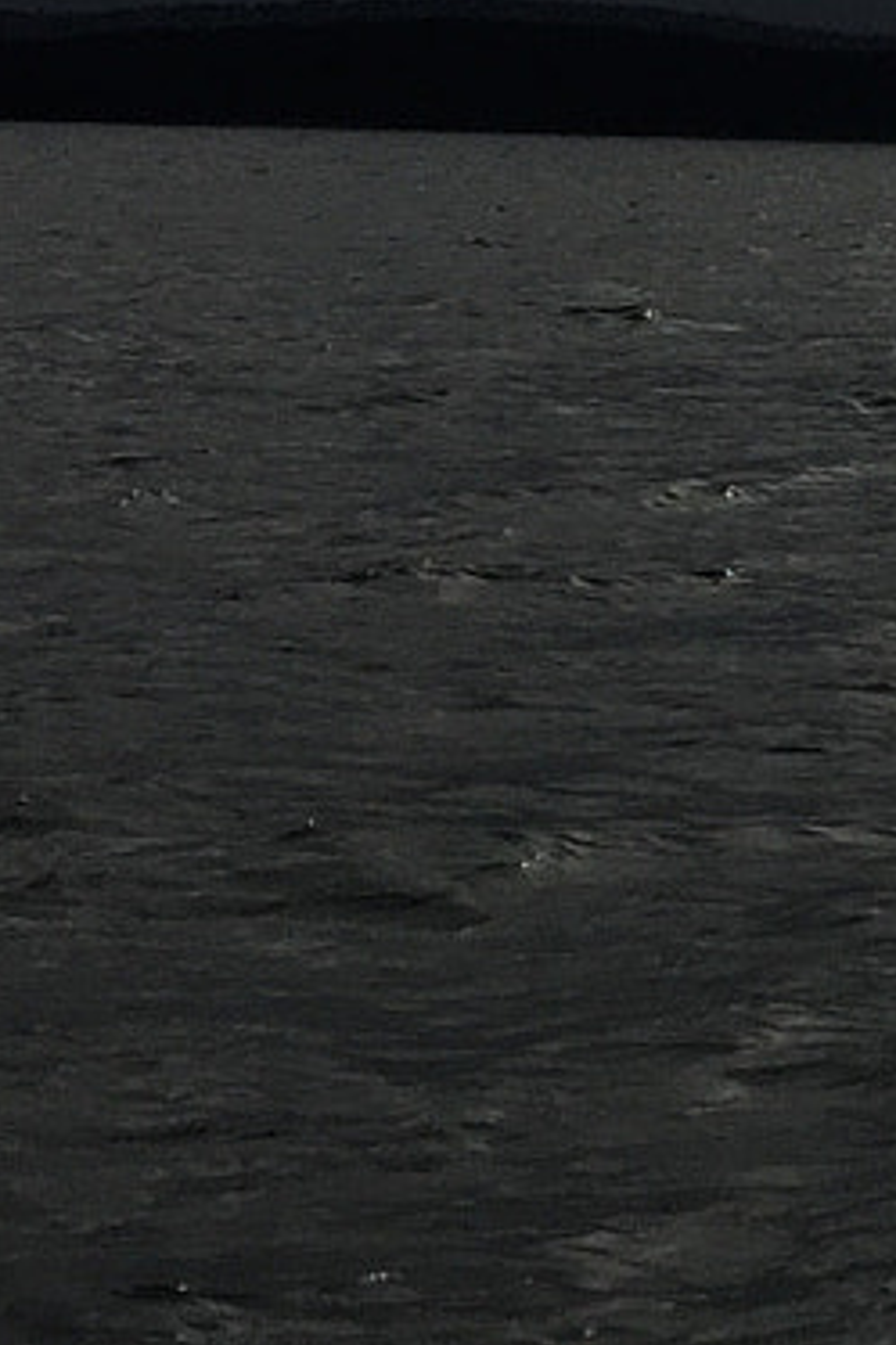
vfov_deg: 15.7
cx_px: 1598
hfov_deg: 10.1
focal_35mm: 129
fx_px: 4820
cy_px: 108
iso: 40
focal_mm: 4.15
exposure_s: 1/20000
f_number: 2.2
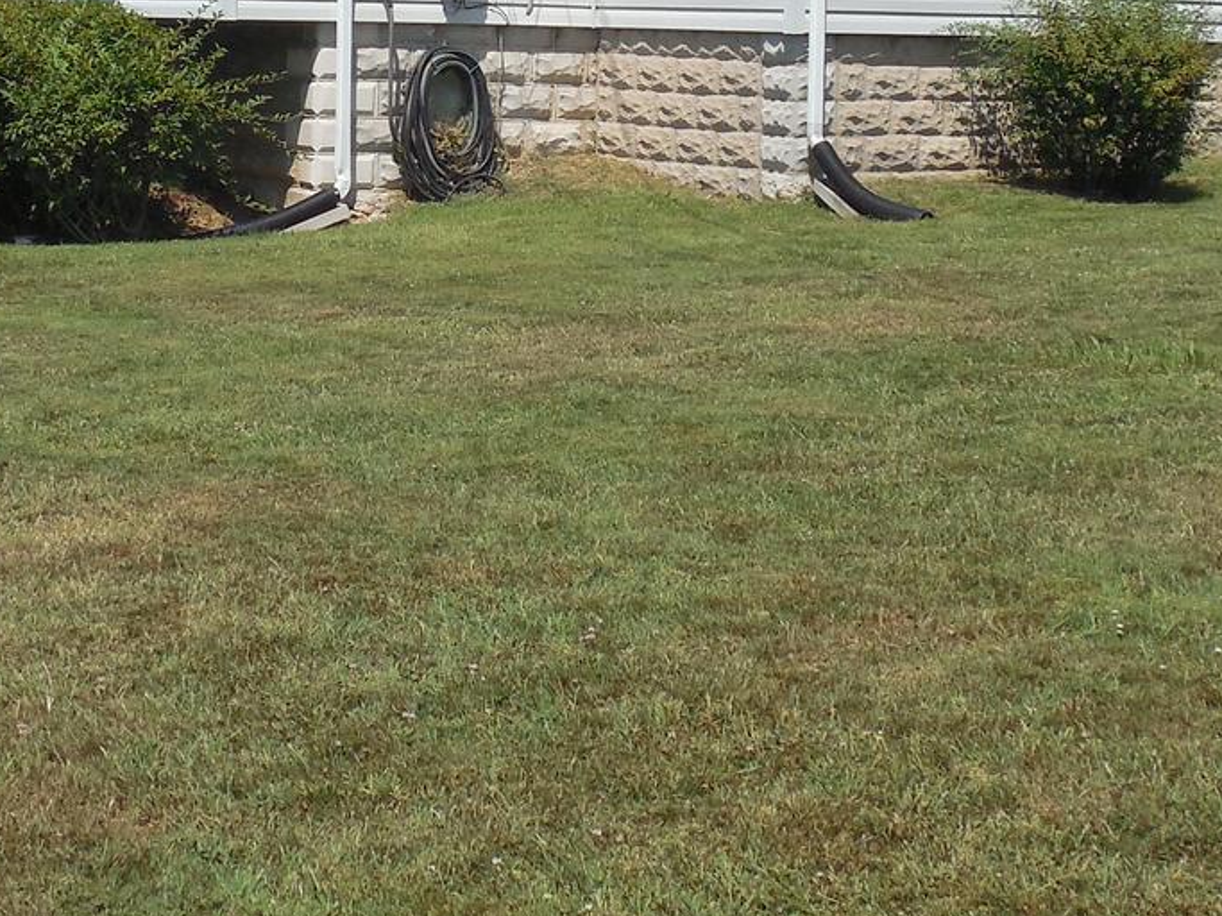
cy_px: 52
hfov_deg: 25.9
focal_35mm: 75
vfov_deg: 19.2
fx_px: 2647
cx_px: 435
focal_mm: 4.5
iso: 125
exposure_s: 1/500
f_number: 6.6
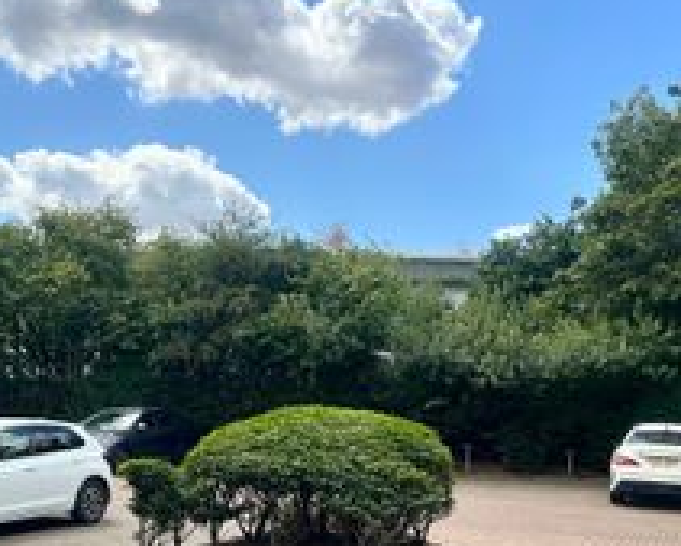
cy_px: 397
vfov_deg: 31.0
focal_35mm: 48
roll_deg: +2.4
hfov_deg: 38.8
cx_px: 349
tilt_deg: +3.3
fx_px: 968
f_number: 1.5
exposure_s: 1/3165
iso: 50
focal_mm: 5.7
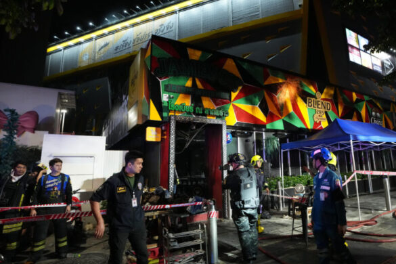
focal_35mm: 21
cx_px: 238
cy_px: 125
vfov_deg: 59.5
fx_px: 231
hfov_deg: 80.2
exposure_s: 1/160
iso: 5000
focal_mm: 16
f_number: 4
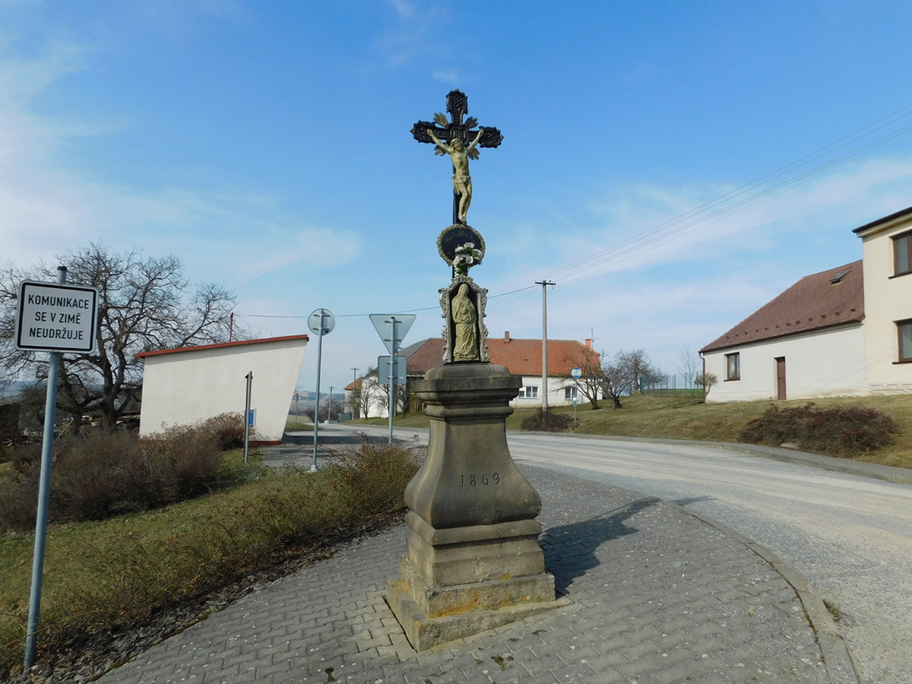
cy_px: 342
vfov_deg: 58.9
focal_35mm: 23
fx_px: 606
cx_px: 456
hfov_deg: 73.9
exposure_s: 1/500
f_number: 6
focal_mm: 4
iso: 125
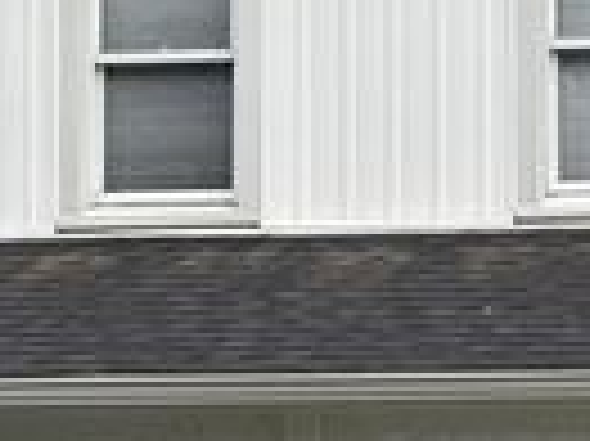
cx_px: 788
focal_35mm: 198
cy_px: 430
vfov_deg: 7.5
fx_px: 3372
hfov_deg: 9.8
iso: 32
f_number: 1.6
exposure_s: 1/121
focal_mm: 5.96
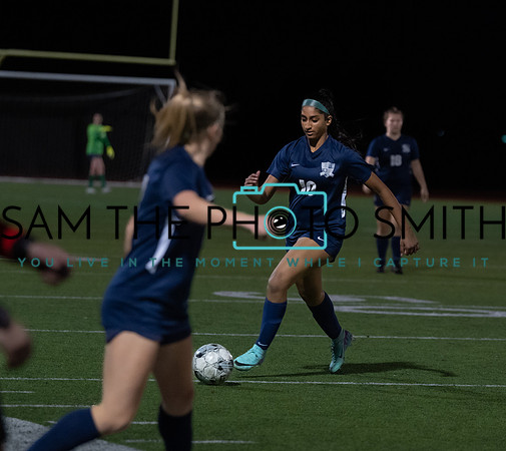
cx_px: 312
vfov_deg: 7.0
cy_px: 264
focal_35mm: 235
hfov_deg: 7.8
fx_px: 3688
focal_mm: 134
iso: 4000
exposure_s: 1/1000
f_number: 2.8
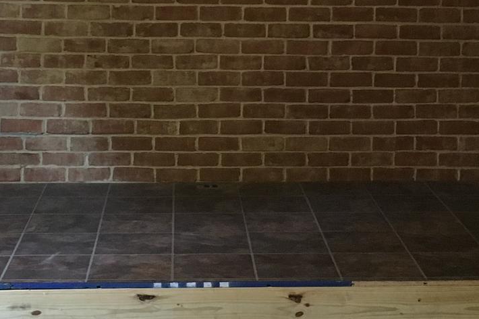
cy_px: 28
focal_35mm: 87
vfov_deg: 15.5
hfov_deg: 23.4
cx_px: 237
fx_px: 1157
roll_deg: +0.2
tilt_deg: -2.9
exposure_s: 1/30
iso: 200
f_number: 2.2
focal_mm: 4.15
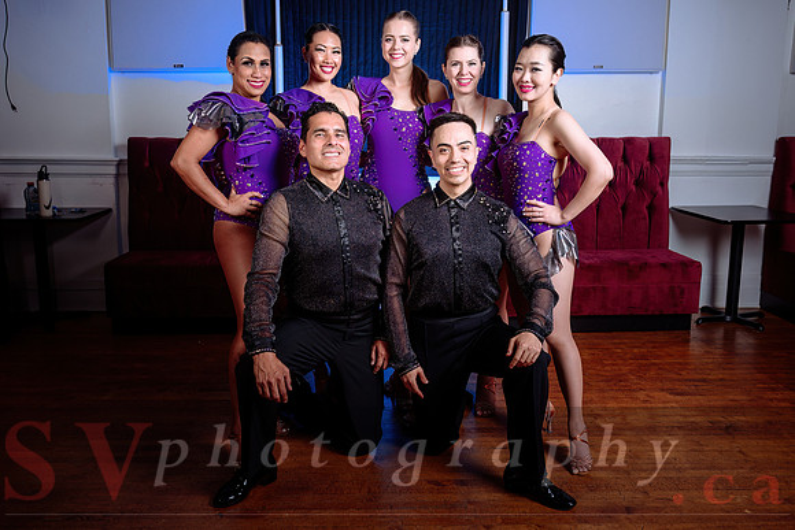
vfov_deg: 39.7
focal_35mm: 33
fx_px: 734
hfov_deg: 56.8
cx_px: 380
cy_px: 258
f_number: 4
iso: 100
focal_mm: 27
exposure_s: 1/160
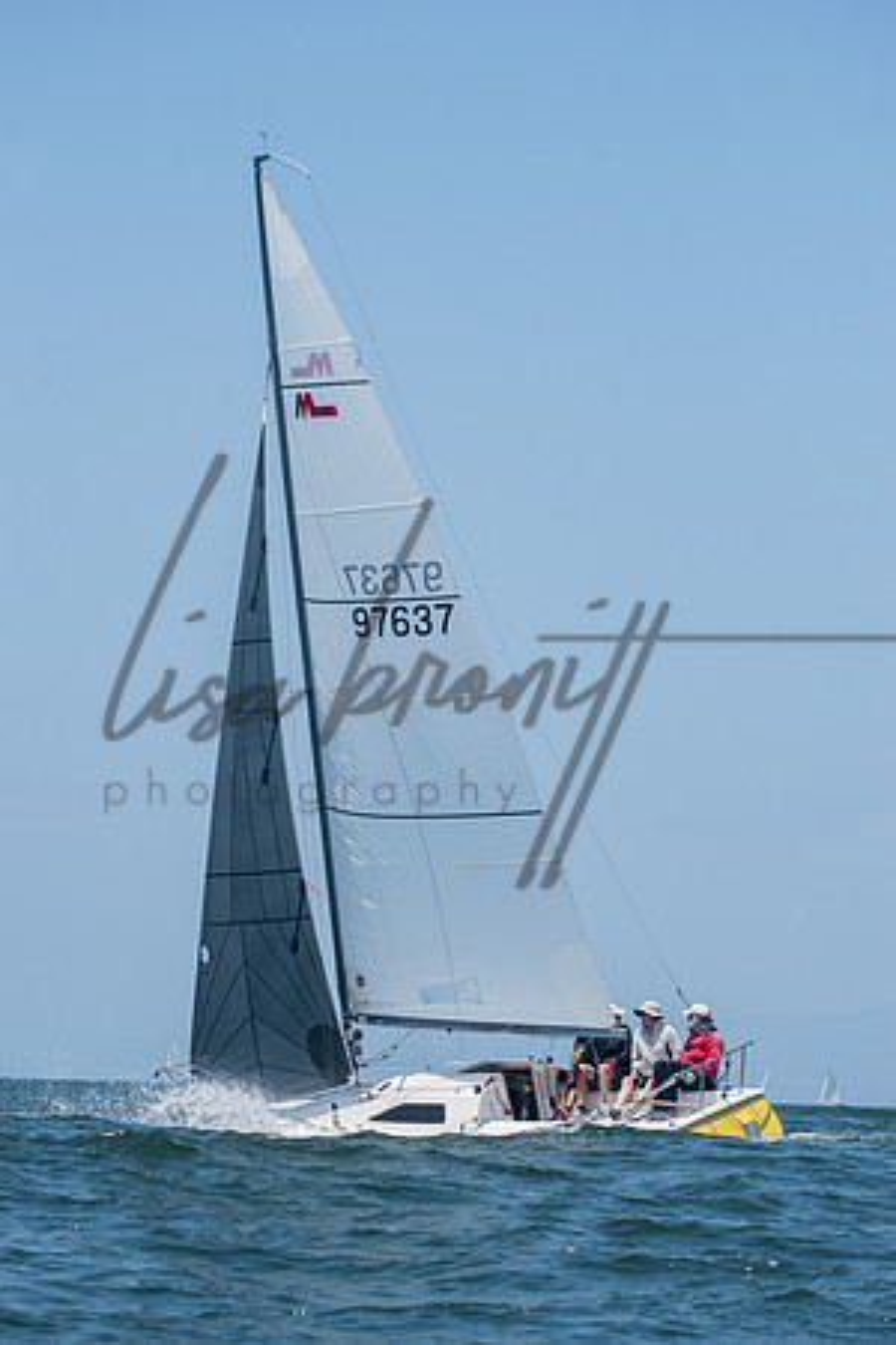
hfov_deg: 10.6
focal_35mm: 129
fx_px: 4816
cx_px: 448
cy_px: 672
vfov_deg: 15.9
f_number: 8
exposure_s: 1/1600
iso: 400
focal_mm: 86
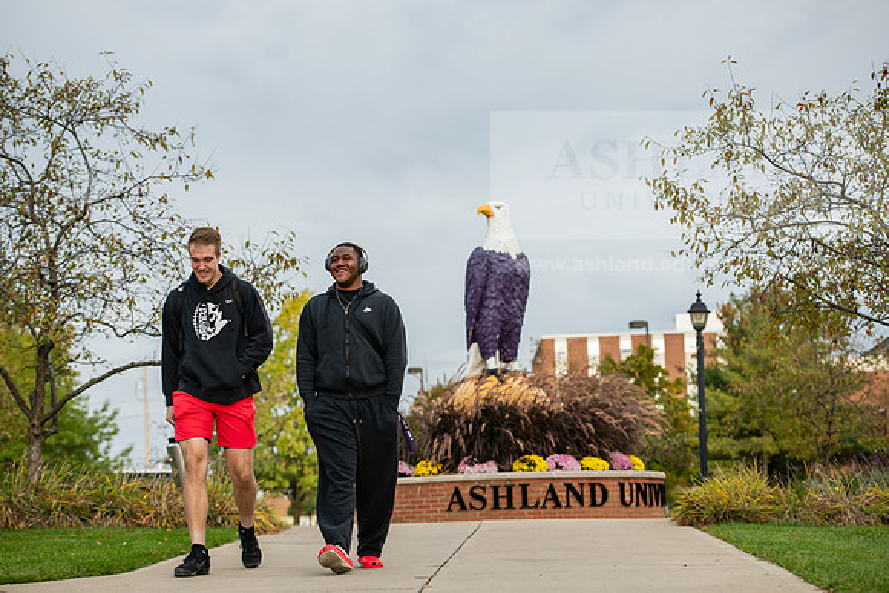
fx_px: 1927
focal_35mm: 78
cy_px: 296
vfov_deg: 17.5
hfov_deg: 26.0
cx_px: 444
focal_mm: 78
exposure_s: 1/400
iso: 200
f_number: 3.5
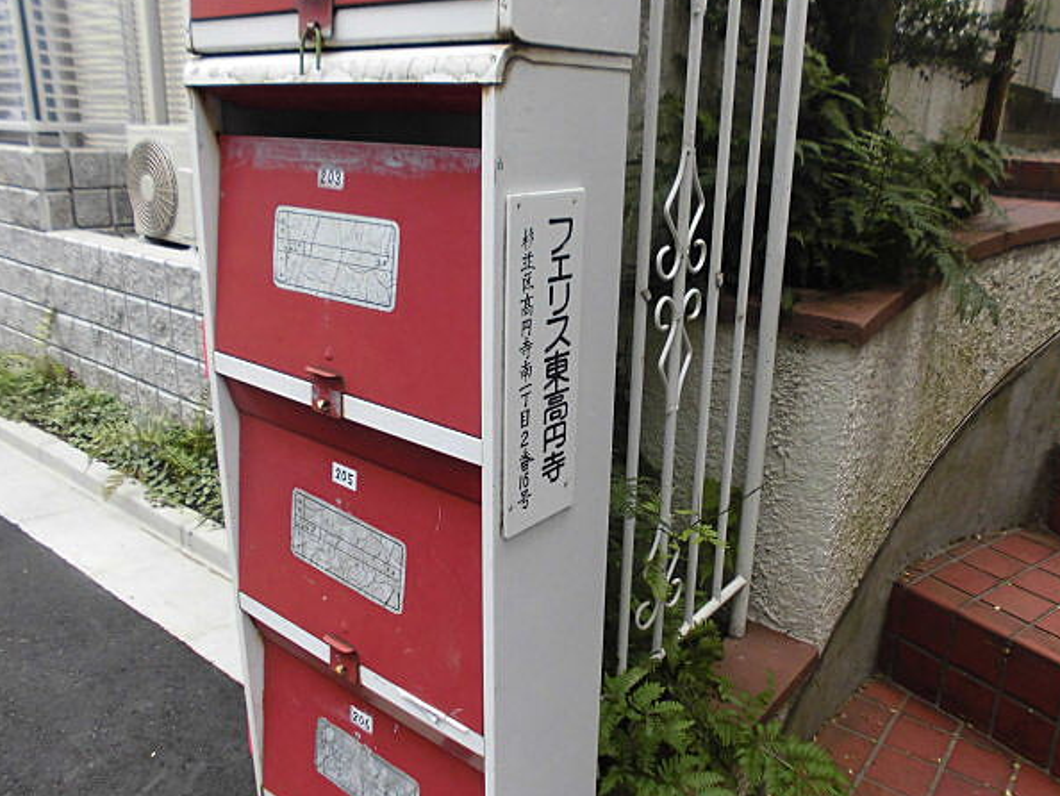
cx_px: 564
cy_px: 387
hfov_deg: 63.4
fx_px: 858
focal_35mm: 28
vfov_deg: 49.8
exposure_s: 1/125
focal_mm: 4.6
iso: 100
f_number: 3.5
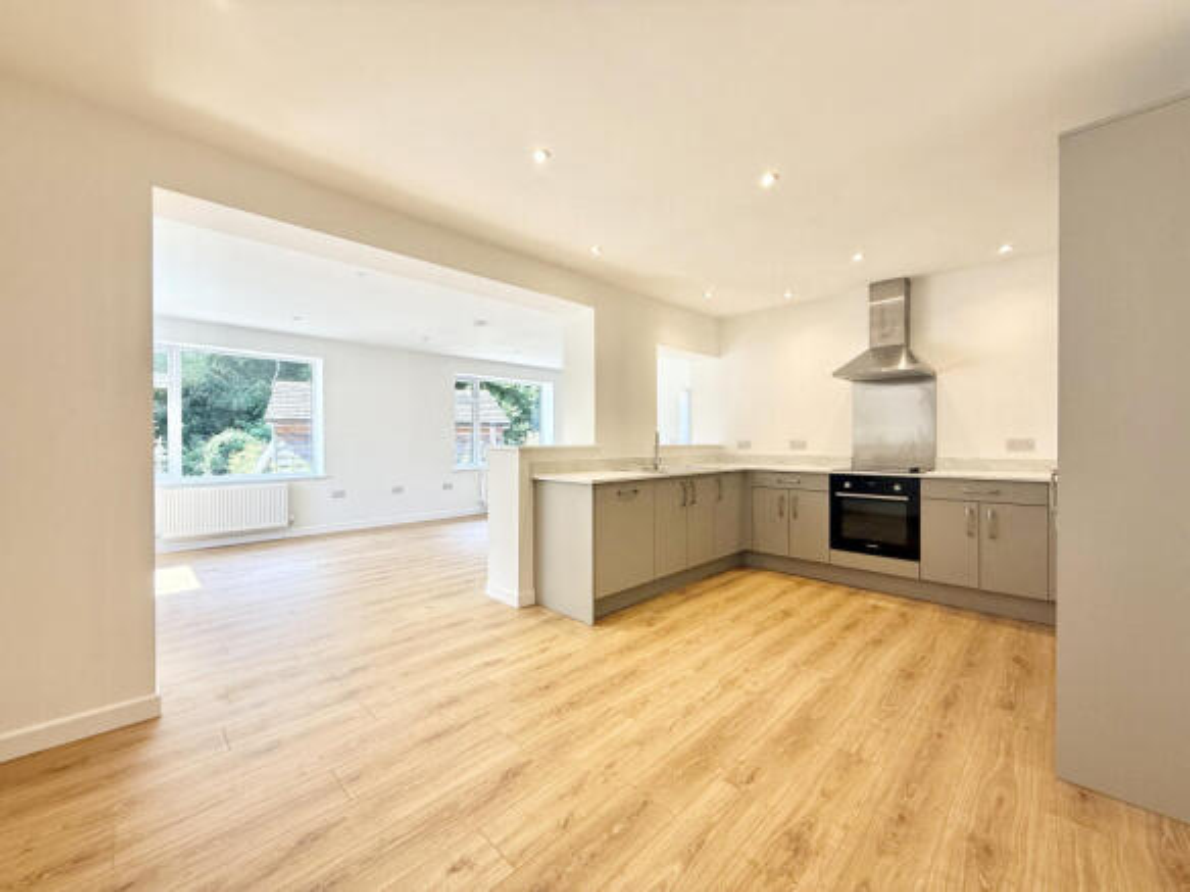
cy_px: 446
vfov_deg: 85.7
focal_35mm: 14
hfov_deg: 102.1
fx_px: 481
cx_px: 595
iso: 50
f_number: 2.2
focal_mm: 2.22
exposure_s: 1/144
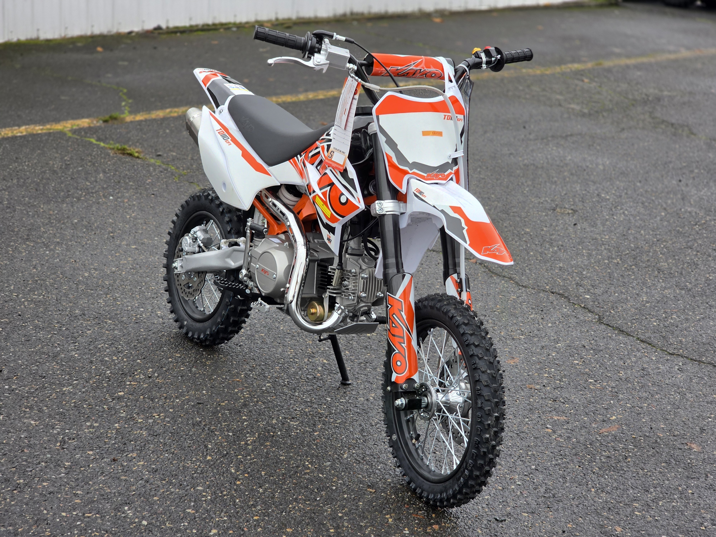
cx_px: 358
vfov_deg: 21.3
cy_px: 268
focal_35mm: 69
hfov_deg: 28.2
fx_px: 1427
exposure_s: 1/224
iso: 50
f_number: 2.4
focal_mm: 7.9
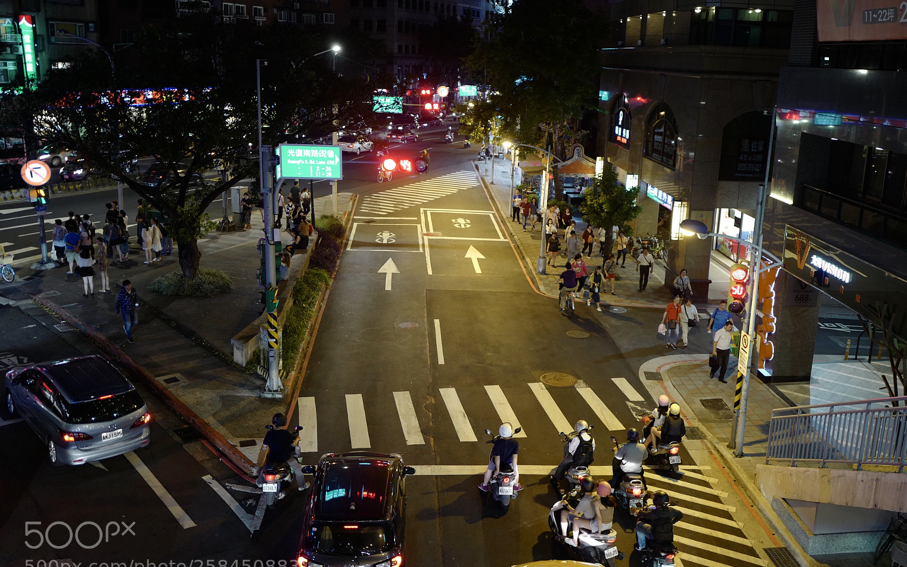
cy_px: 296
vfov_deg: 41.8
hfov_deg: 62.9
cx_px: 464
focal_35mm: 30
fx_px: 742
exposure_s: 1/80
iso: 800
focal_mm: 28
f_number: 1.7
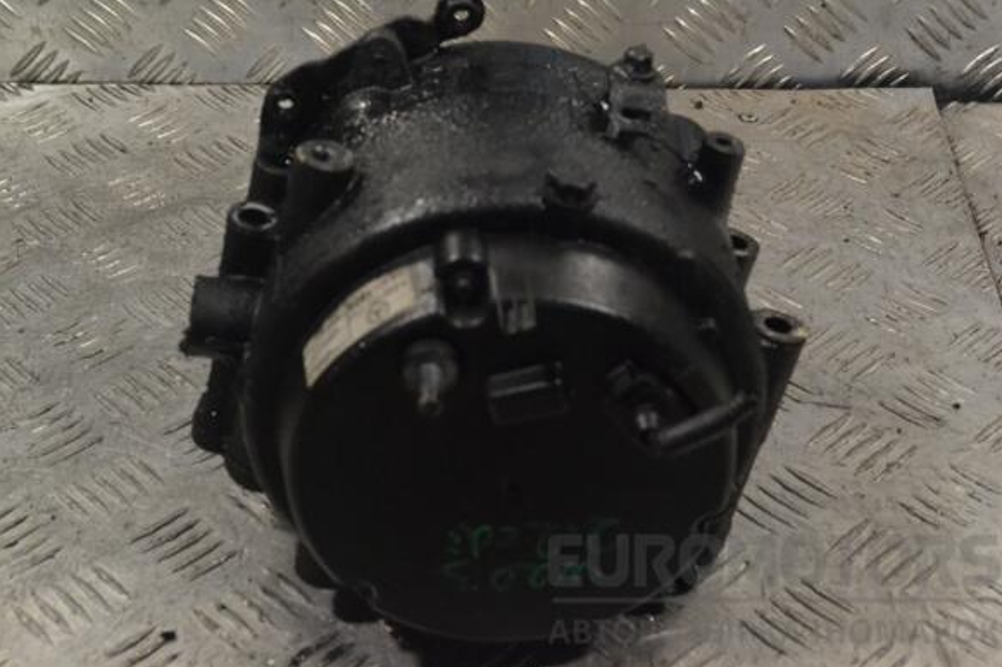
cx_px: 516
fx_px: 1725
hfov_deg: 32.4
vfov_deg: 21.9
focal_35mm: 62
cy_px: 331
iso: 3200
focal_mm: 40
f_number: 9
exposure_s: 1/320
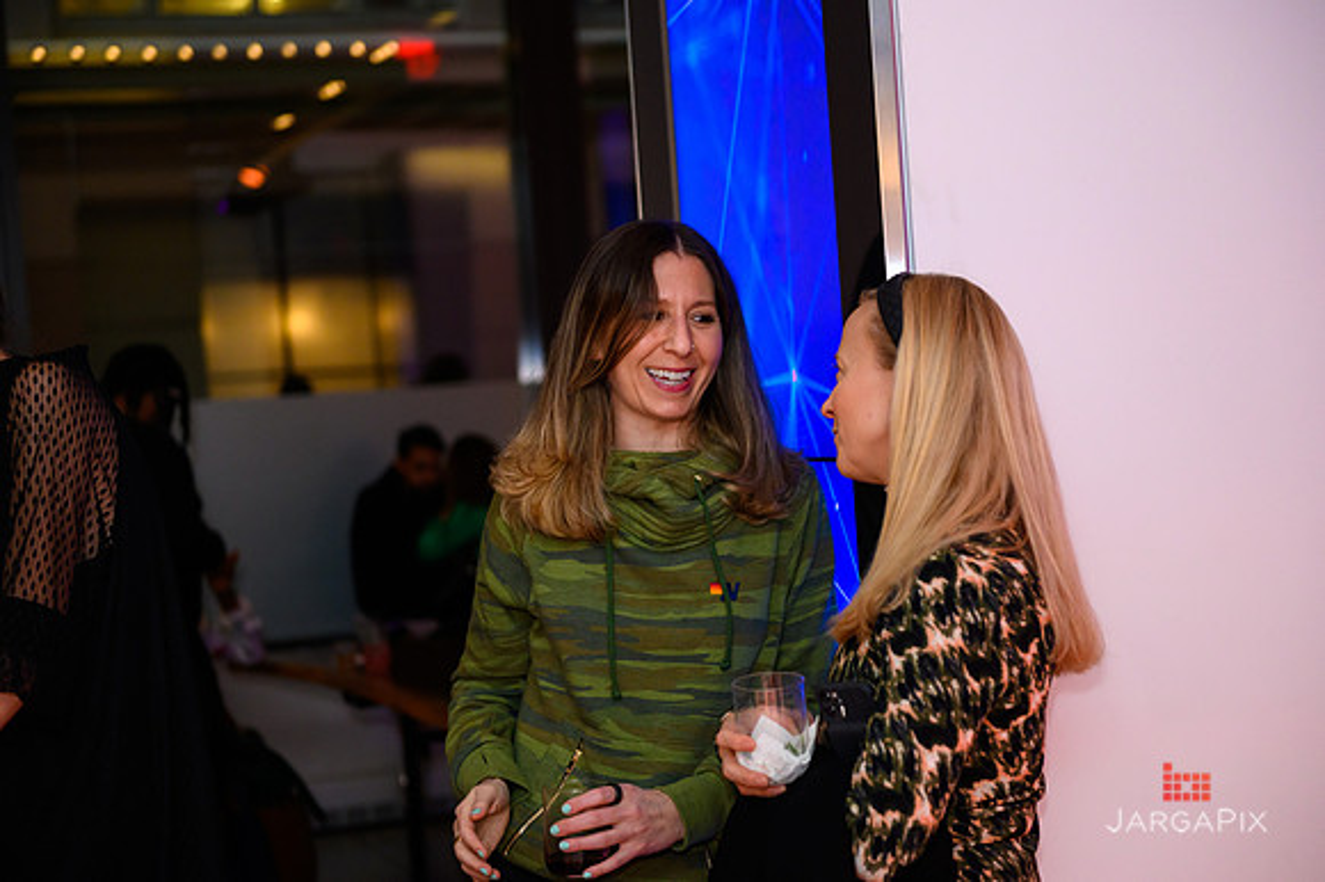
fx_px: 2575
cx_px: 662
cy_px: 441
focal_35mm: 70
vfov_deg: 19.4
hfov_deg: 28.9
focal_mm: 70
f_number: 3.2
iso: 1600
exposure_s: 1/160
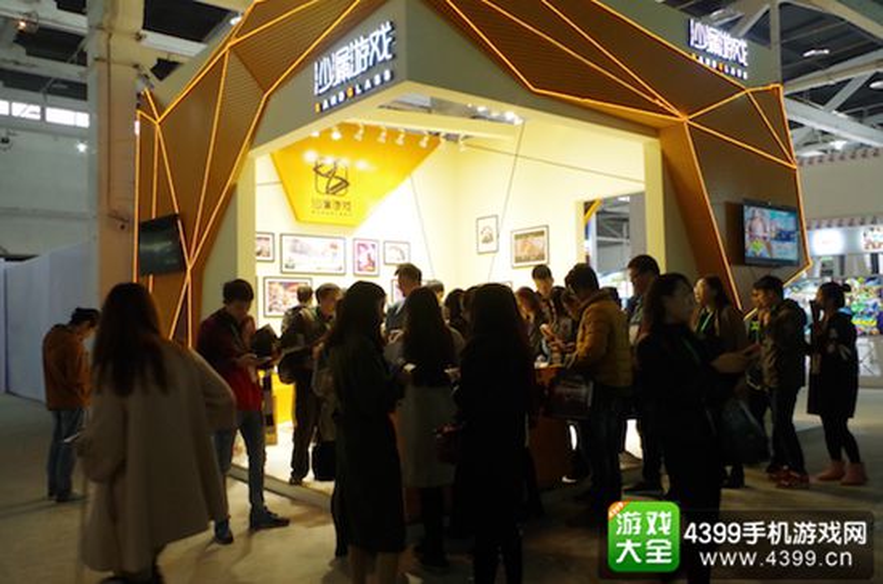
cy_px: 292
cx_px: 442
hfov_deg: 62.0
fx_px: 734
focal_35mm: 30
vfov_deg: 43.4
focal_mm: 20
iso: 1600
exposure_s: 1/40
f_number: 6.3
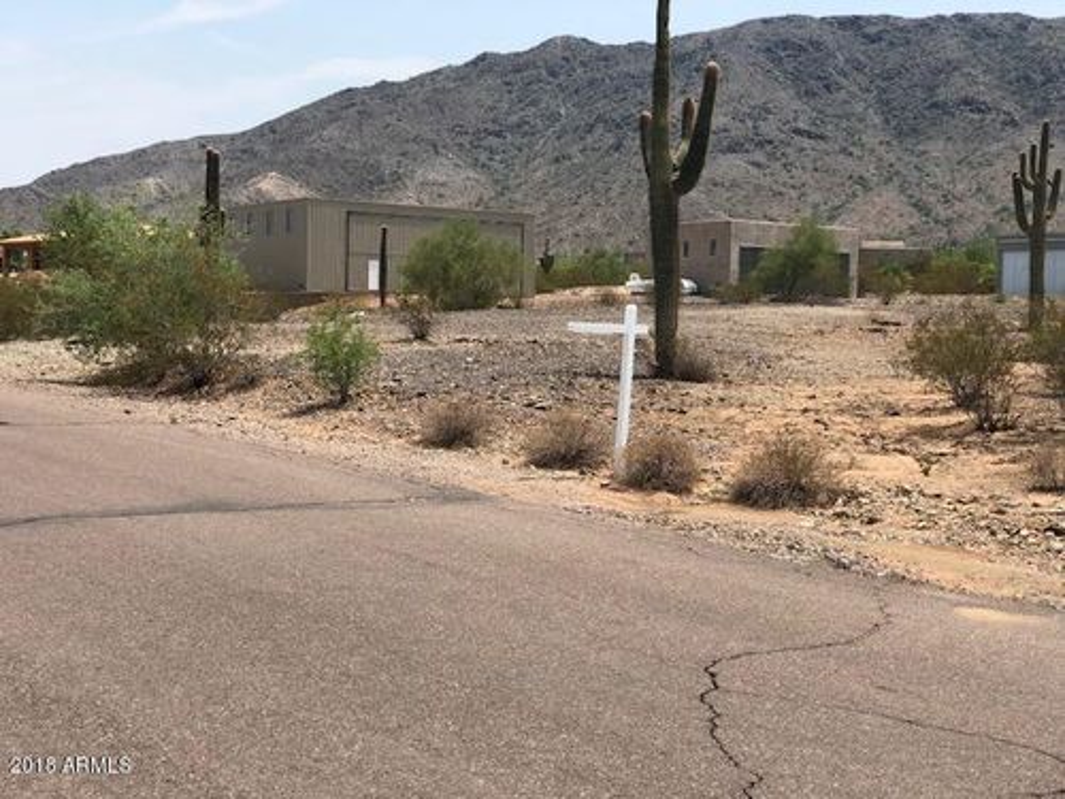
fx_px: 1600
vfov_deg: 28.0
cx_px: 532
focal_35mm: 52
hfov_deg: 36.8
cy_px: 400
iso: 16
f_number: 2.4
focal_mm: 6
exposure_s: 1/1130
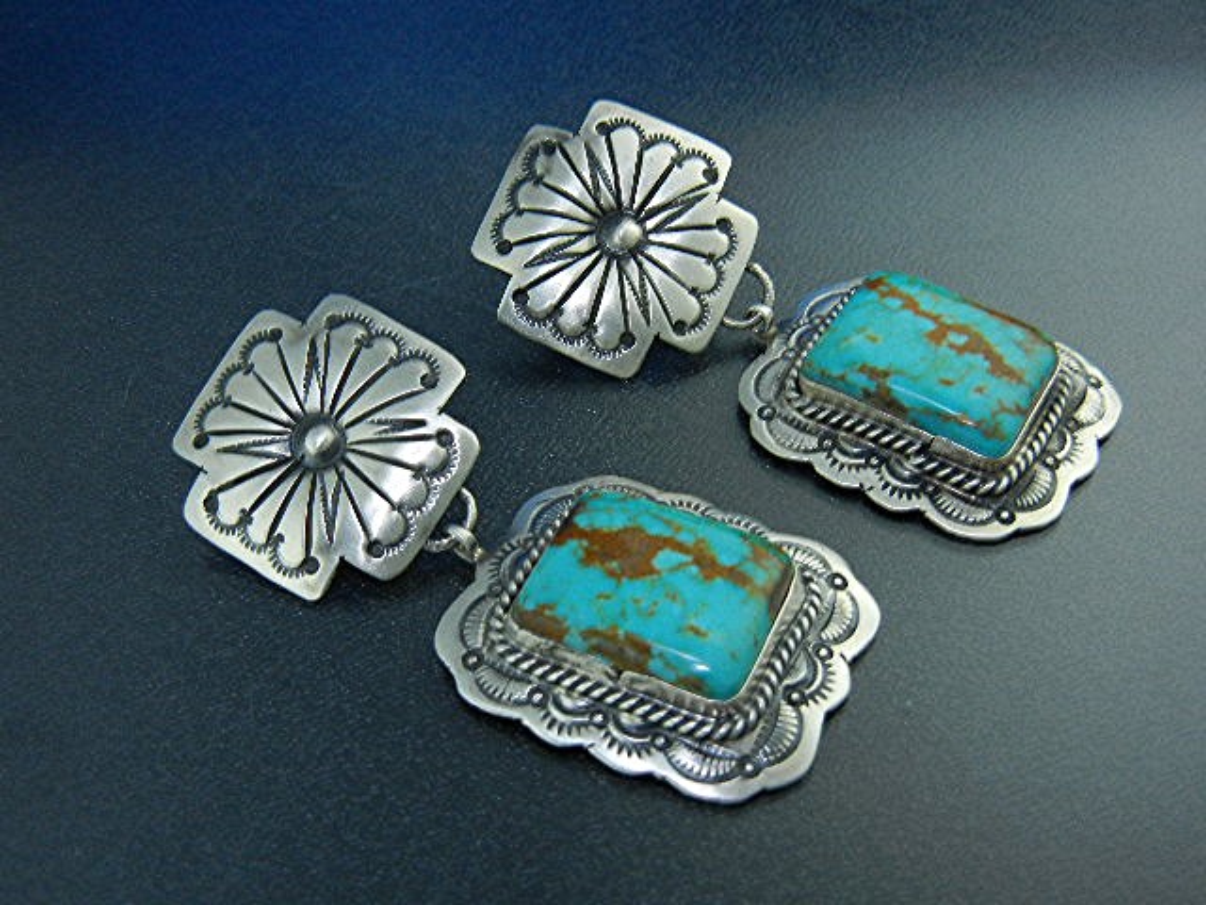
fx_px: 1812
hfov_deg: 36.8
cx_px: 603
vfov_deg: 28.0
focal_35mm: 52
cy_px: 452
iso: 200
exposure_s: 1/30.7
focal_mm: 9.3
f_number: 3.9
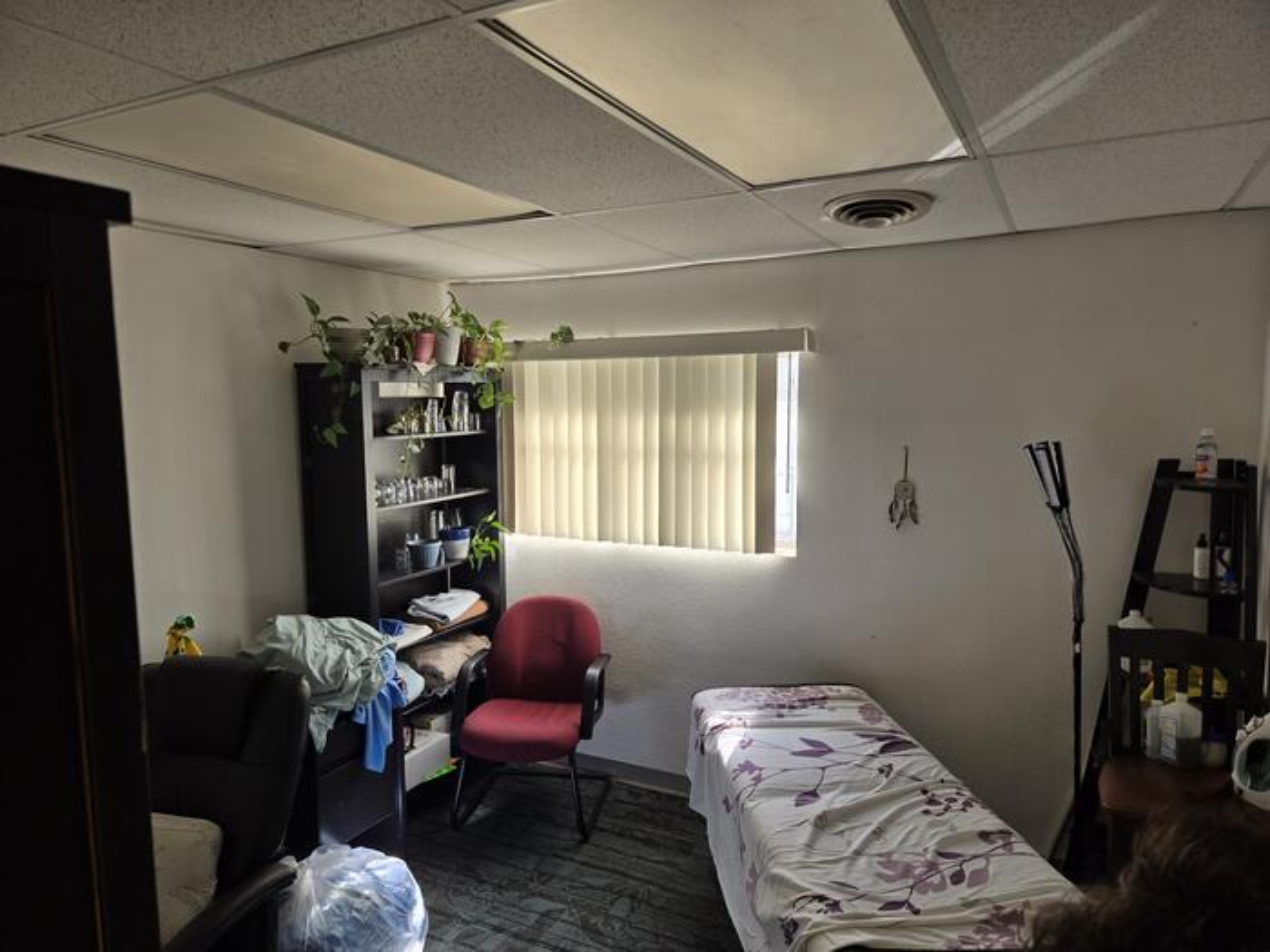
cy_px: 476
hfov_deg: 73.9
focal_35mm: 23
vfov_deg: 58.9
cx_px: 635
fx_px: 844
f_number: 1.8
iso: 25
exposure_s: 1/145
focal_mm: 5.4
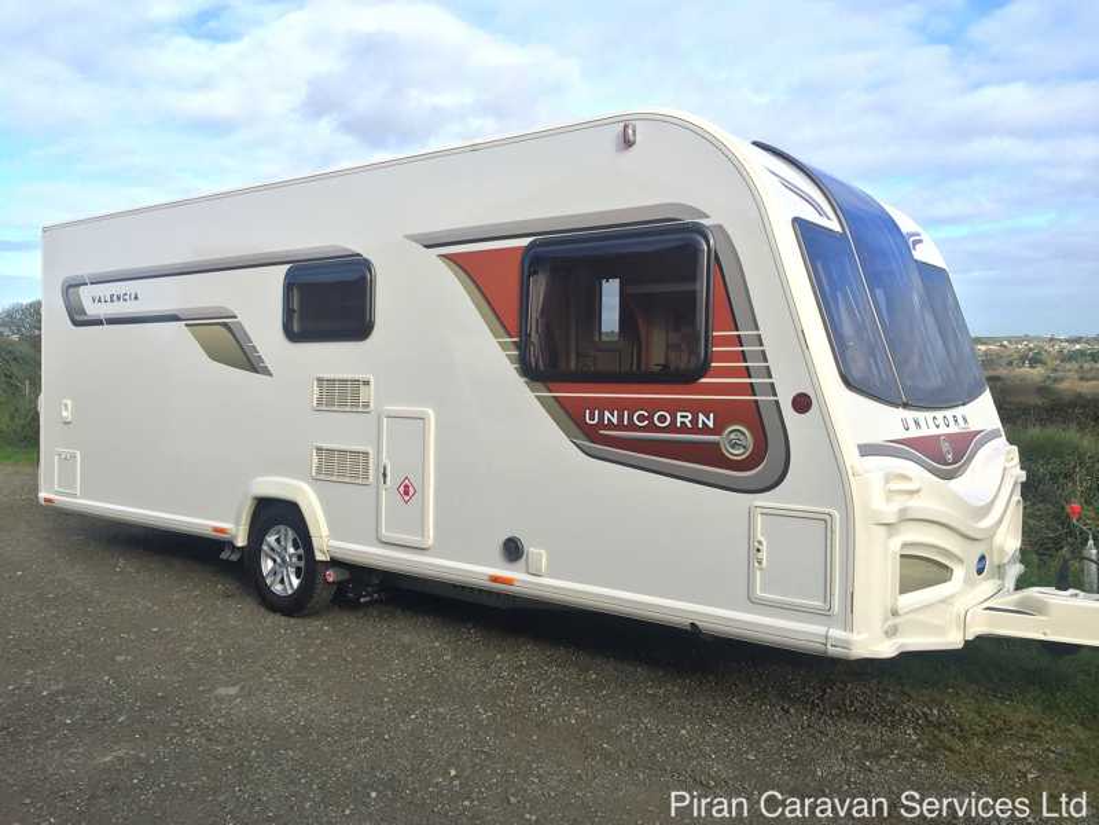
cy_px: 412
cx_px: 550
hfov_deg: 61.7
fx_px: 921
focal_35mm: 29
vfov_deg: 48.2
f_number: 2.2
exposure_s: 1/1522
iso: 32
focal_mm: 4.15
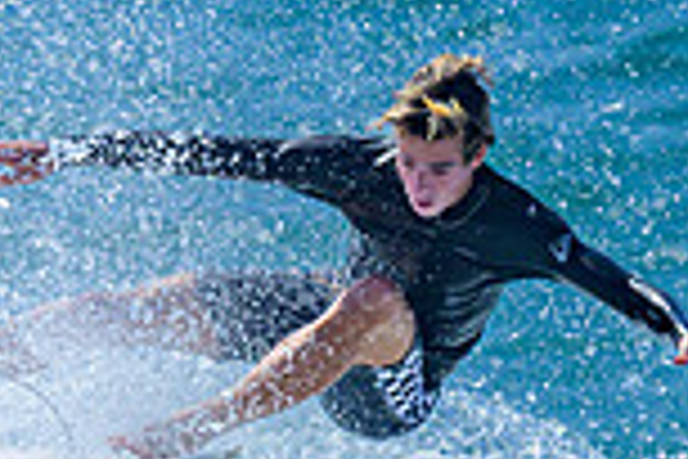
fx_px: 79897
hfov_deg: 0.5
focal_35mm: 4181
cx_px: 45
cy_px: 561
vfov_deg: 0.3
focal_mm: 800
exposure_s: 1/3200
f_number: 6.3
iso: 280
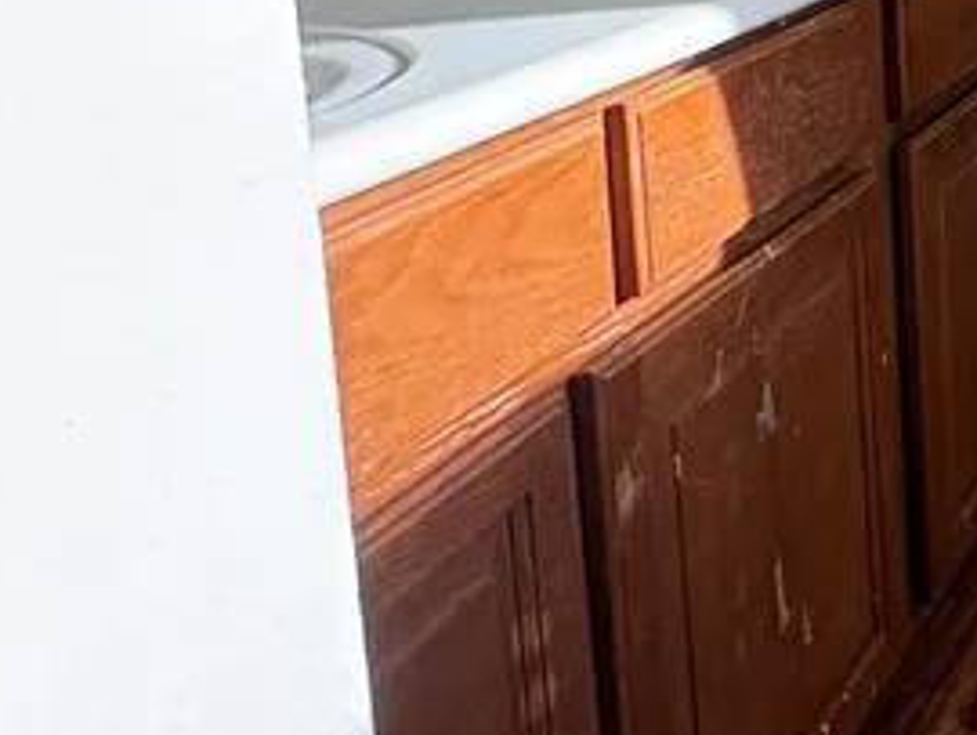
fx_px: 1497
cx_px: 1683
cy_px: -109
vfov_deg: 25.2
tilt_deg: -6.3
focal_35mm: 53
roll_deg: -1.3
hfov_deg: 23.1
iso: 250
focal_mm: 2.22
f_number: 2.2
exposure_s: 1/71
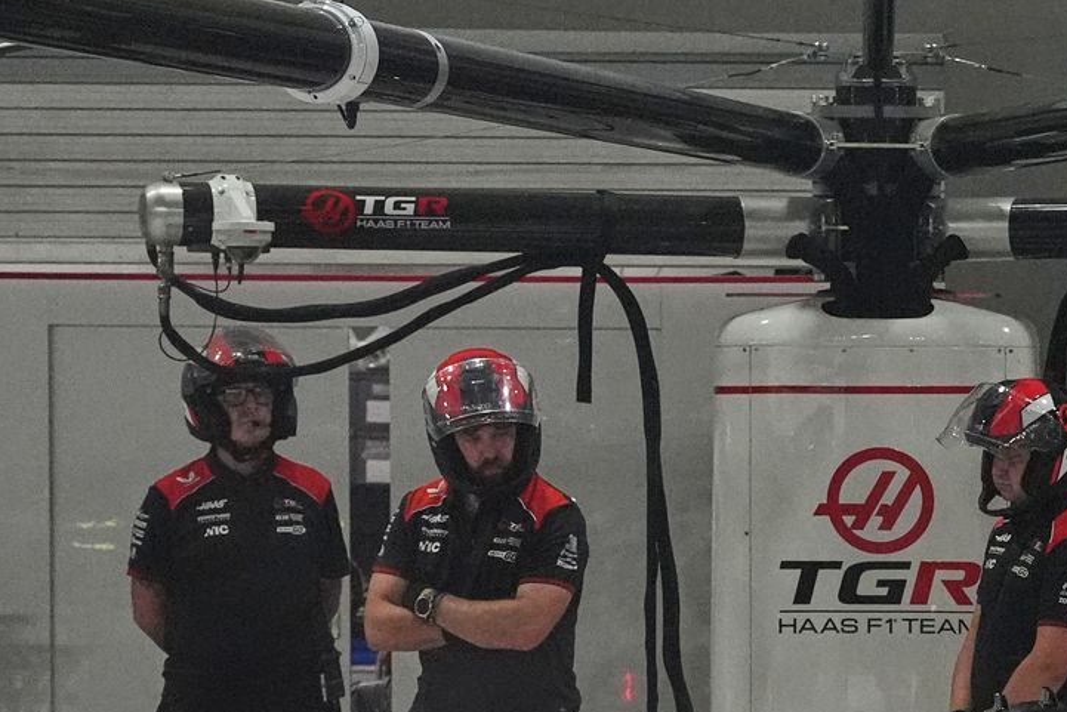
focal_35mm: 142
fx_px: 4209
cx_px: 1396
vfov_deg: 9.6
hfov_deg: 13.9
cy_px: 714
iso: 5000
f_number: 4.5
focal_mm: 50
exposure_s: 1/3200
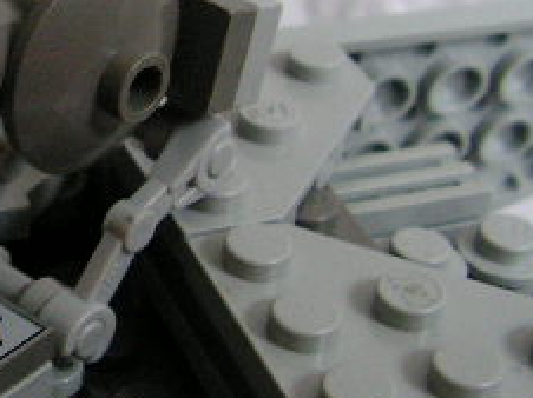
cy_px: 148
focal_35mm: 102
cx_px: -83
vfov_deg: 14.5
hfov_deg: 18.4
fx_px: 1569
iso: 200
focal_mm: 6
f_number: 3.2
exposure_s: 1/30
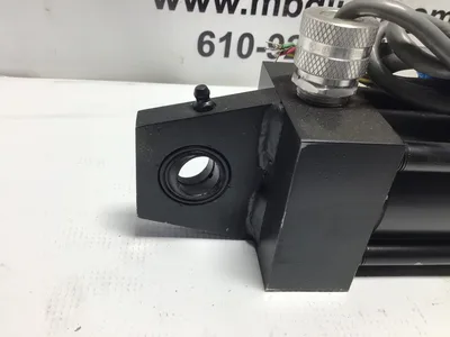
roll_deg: -8.7
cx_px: 225
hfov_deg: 58.4
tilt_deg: -34.5
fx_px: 403
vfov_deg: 45.4
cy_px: 168
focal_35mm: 31
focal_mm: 3.3
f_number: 2.4
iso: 40
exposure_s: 1/120
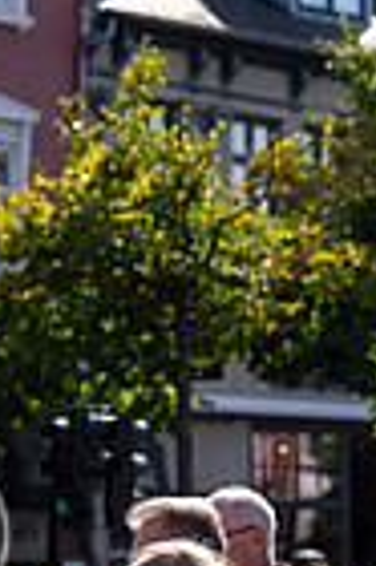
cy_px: 633
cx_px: -113
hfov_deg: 5.6
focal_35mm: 245
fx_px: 3848
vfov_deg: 8.3
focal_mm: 59
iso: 125
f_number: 3.5
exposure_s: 1/1250
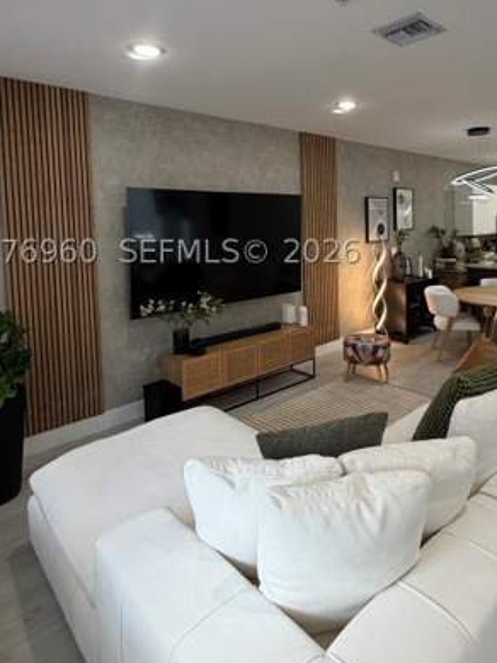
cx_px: 320
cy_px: 252
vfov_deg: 72.8
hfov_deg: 57.9
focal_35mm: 23
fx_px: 441
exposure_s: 1/120
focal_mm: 2.22
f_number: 2.2
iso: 200
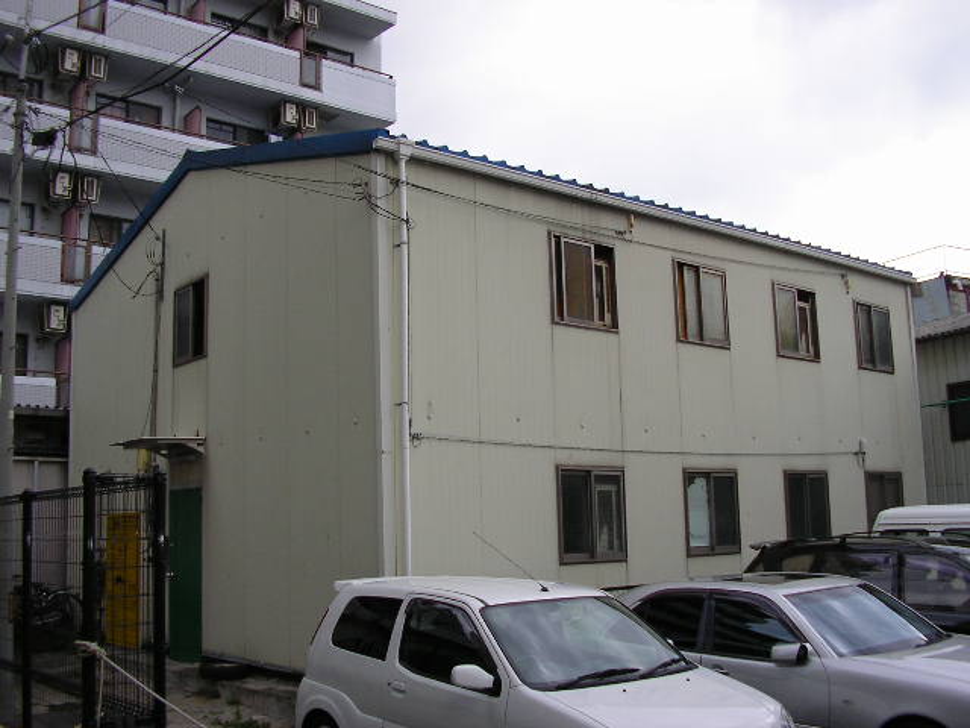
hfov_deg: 49.0
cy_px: 364
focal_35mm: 38
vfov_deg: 37.7
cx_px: 485
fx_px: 1065
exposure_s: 1/373
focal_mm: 5.8
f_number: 4.1
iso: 71
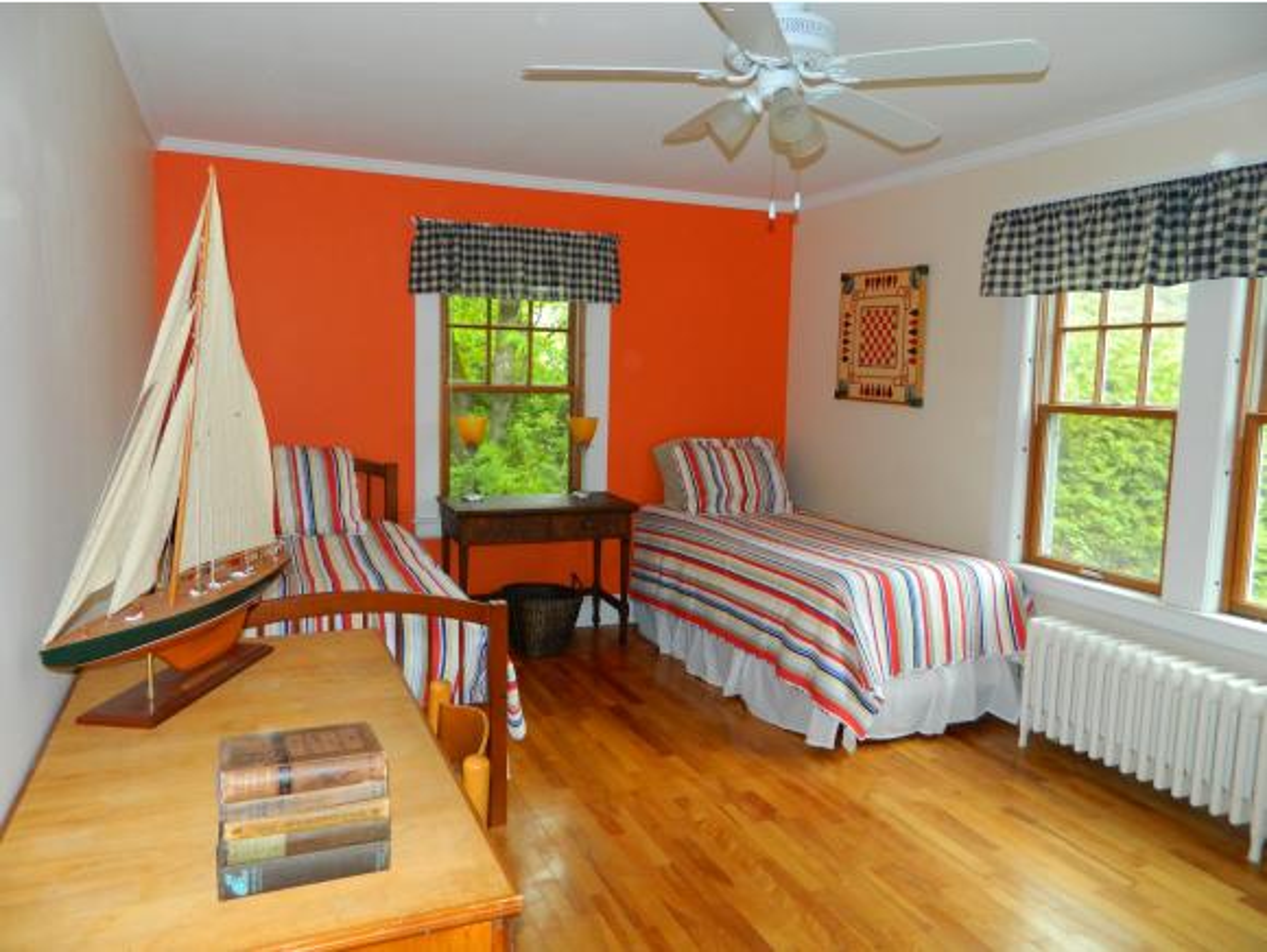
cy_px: 476
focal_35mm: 25
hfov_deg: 69.3
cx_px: 634
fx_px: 916
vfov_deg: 54.9
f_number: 3.1
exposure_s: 1/30
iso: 200
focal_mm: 4.5
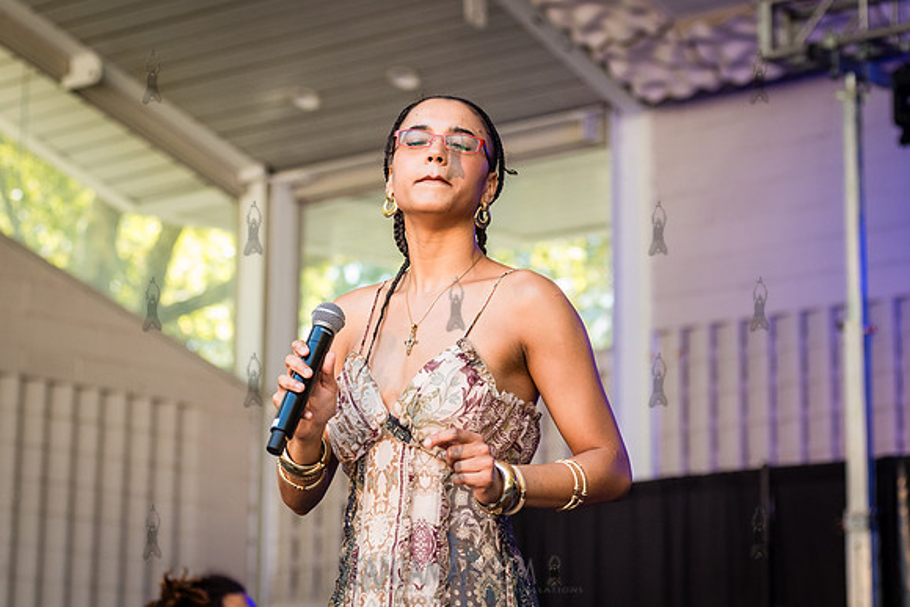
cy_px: 212
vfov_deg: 13.1
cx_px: 444
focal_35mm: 104
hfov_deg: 19.6
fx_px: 2633
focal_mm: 80
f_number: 4
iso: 1600
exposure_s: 1/500
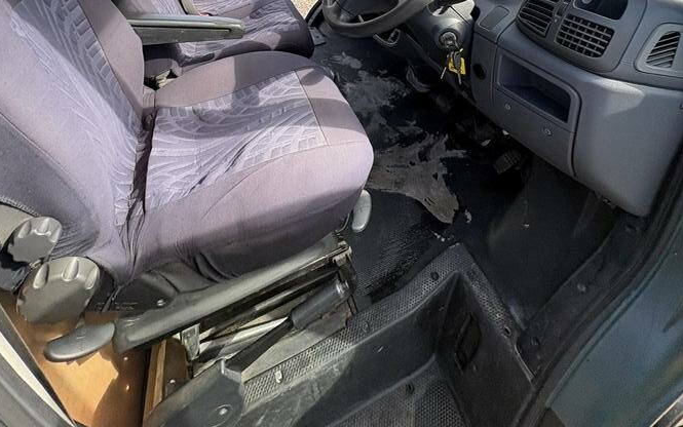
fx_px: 372
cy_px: -16
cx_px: 340
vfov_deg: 47.5
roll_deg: +0.1
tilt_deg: -18.5
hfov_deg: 85.0
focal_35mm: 20
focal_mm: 2.22
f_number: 2.2
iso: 40
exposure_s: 1/328
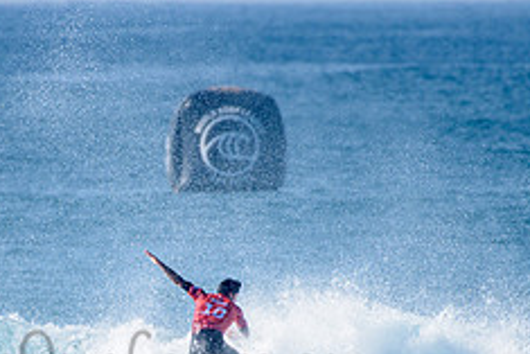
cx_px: 117
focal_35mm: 1236
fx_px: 18207
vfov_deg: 1.1
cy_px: 346
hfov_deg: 1.7
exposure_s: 1/2500
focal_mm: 500
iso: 200
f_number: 5.6
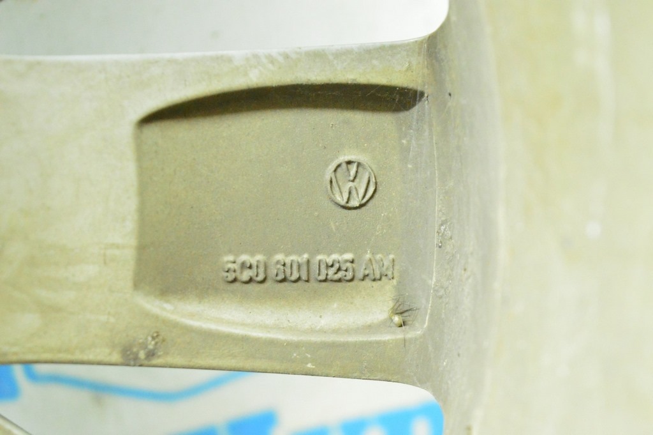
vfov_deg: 16.5
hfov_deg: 24.6
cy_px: 218
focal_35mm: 82
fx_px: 1495
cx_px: 326
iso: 6400
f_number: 5.6
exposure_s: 1/40
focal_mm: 55
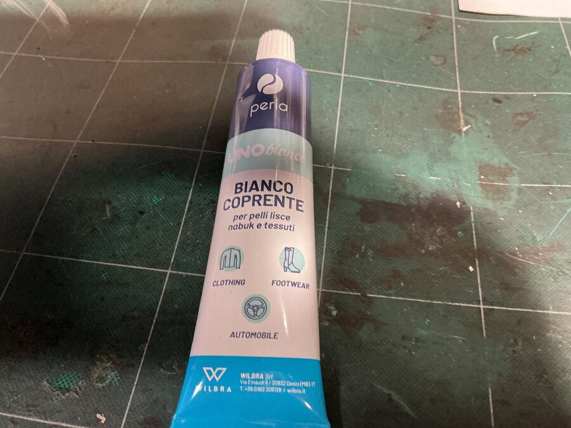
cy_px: 214
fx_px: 478
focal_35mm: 29
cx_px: 286
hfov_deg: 61.7
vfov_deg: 48.2
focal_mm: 3
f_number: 1.8
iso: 200
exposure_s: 1/33
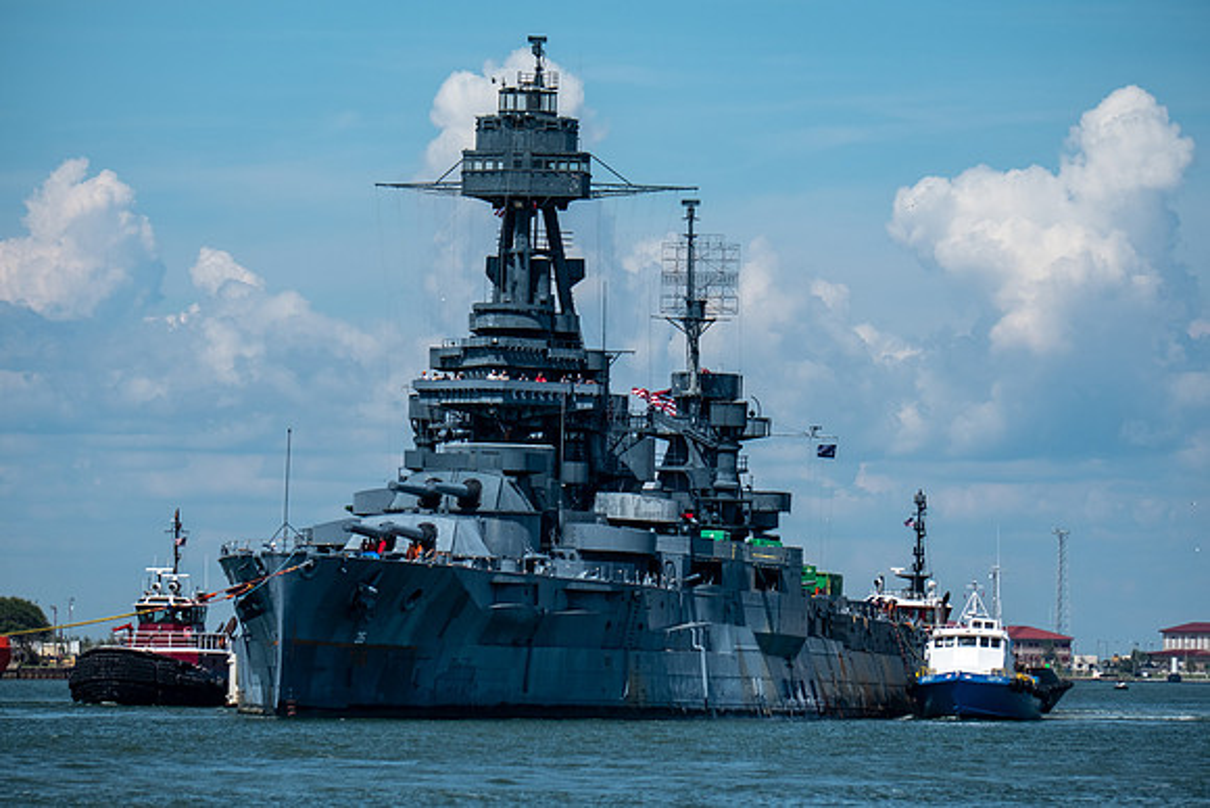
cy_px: 404
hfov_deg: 6.8
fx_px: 10245
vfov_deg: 4.5
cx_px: 605
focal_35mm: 305
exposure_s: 1/1500
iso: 200
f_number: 6.4
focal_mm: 200
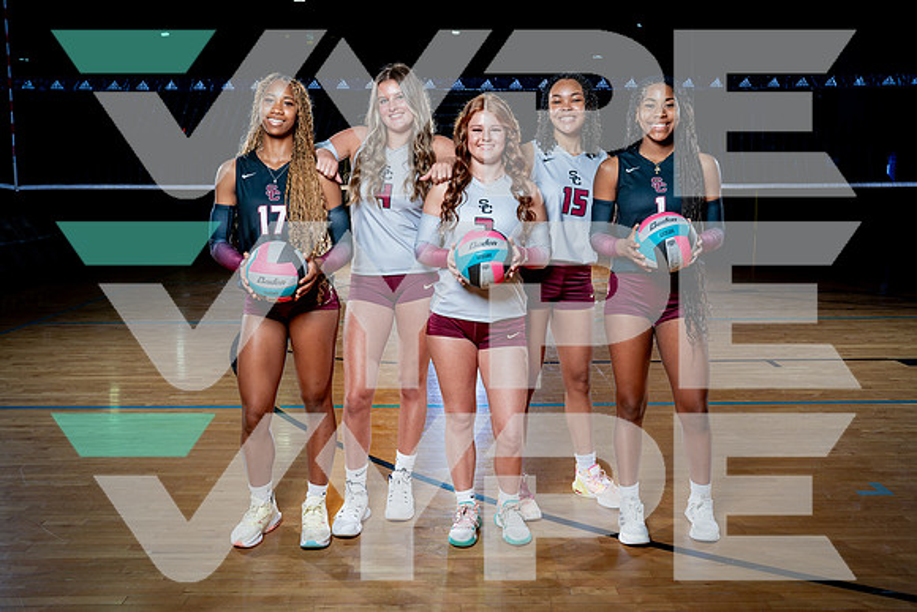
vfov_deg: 39.0
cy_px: 306
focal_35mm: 34
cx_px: 458
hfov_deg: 56.0
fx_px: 863
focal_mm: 33
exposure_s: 1/250
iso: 250
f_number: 8
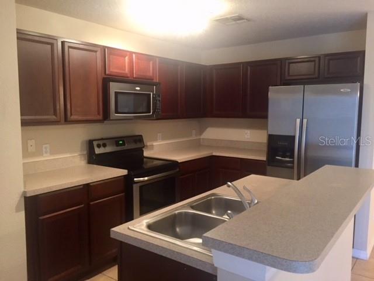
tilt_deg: -5.3
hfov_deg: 61.7
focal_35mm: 29
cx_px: 187
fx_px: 313
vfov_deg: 48.2
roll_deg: -0.3
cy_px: 140
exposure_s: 1/24
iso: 250
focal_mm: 4.15
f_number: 2.2
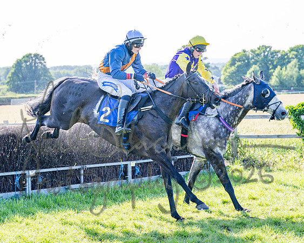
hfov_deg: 18.2
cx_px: 168
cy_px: 112
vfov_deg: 14.6
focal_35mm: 106
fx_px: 950
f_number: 4
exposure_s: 1/1250
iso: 320
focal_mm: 70
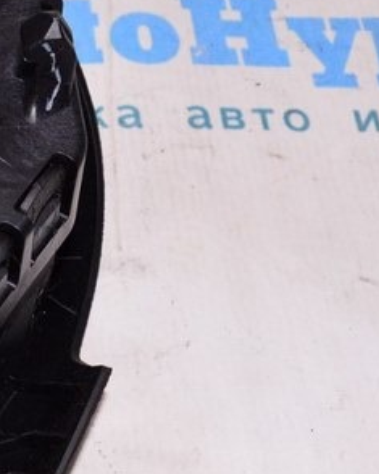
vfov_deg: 19.5
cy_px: 318
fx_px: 1375
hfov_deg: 14.5
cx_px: -208
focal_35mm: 98
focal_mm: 20
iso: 1600
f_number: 8
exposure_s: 1/200
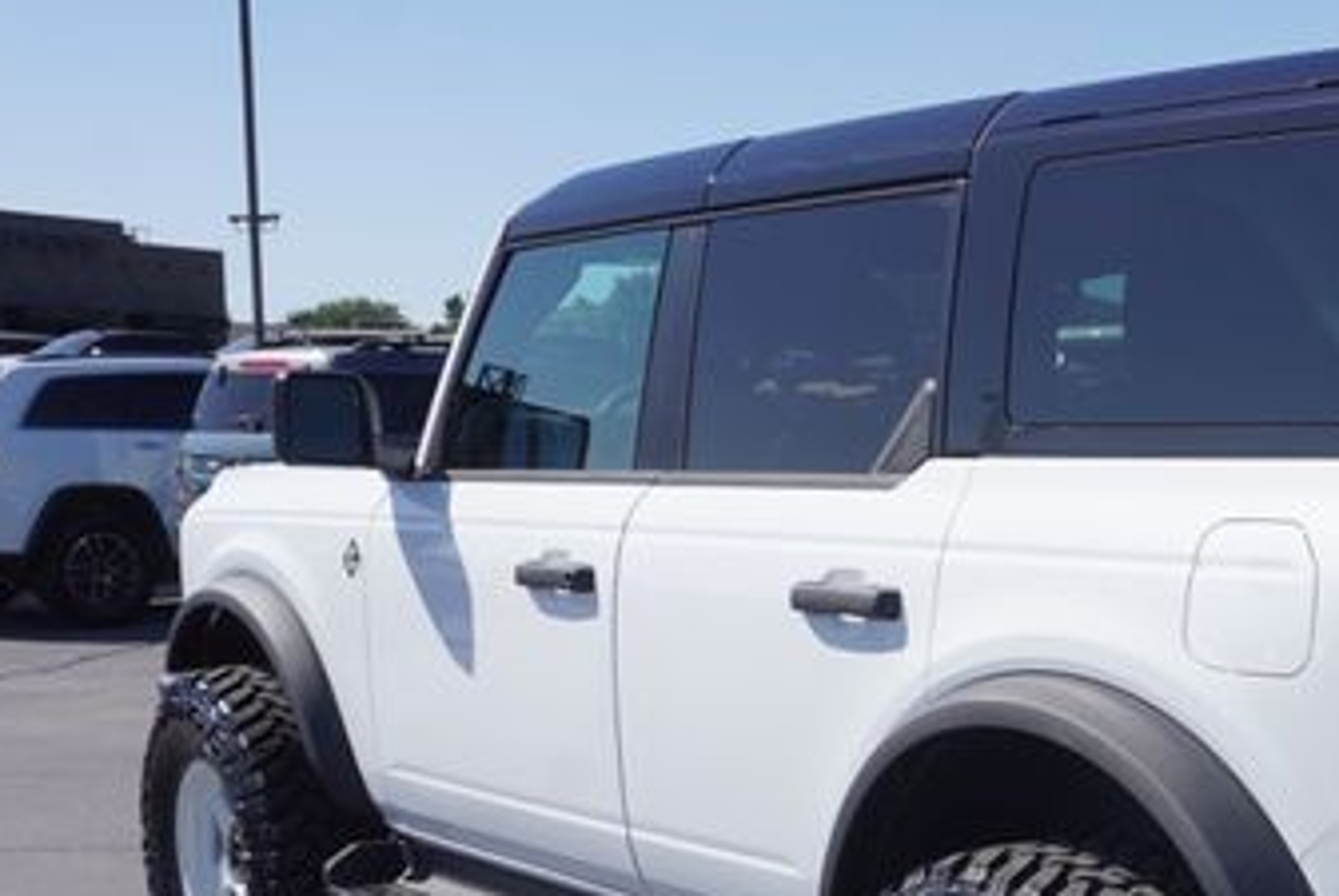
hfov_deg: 32.0
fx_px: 2233
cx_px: 1164
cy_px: 812
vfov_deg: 22.2
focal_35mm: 60
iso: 100
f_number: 8
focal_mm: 21
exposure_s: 1/250
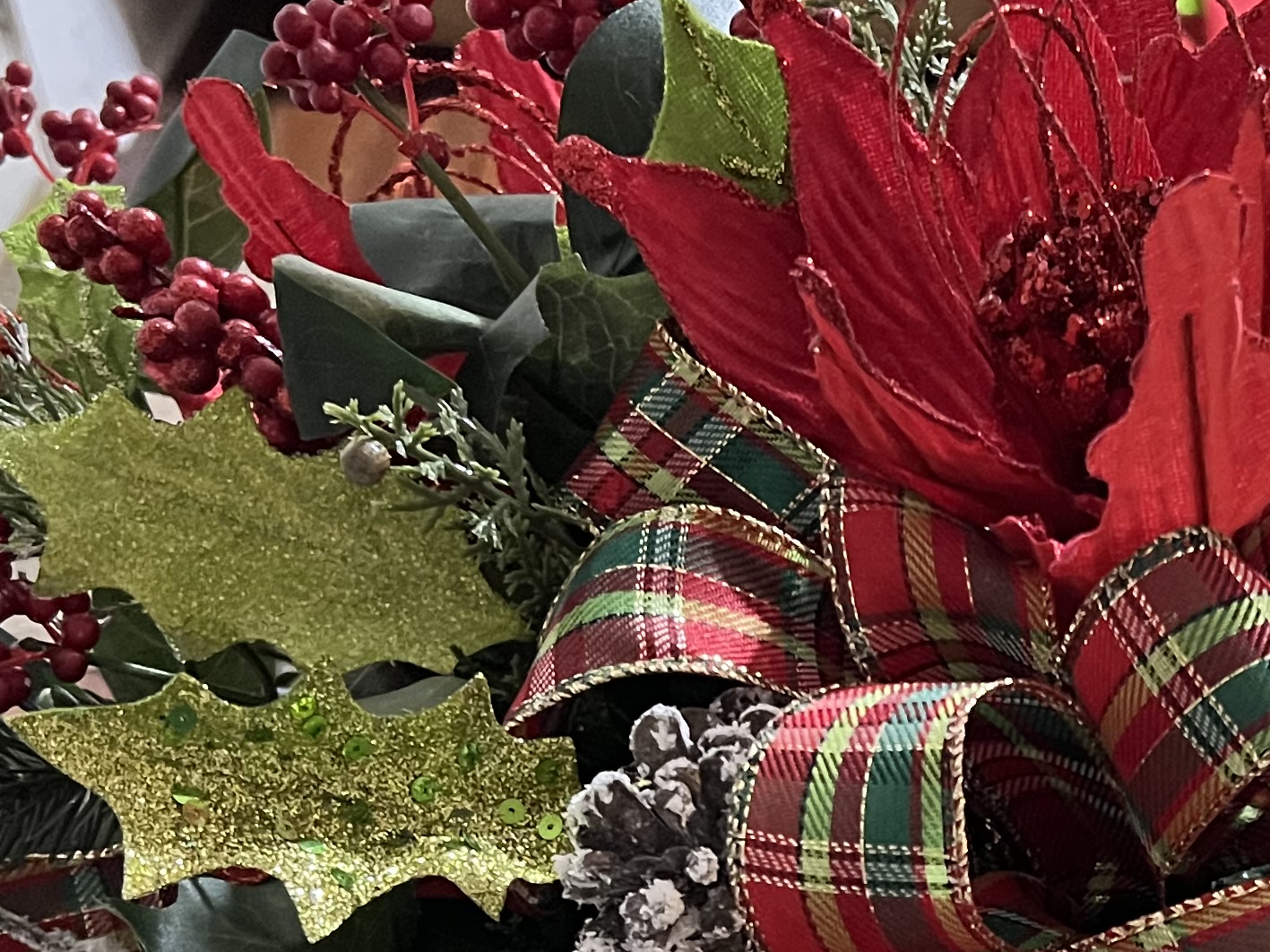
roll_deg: +2.3
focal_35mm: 74
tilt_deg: -42.8
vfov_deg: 19.2
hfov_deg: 25.5
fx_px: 2714
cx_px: 1133
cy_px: 991
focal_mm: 5.7
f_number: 1.5
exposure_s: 1/30
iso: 640
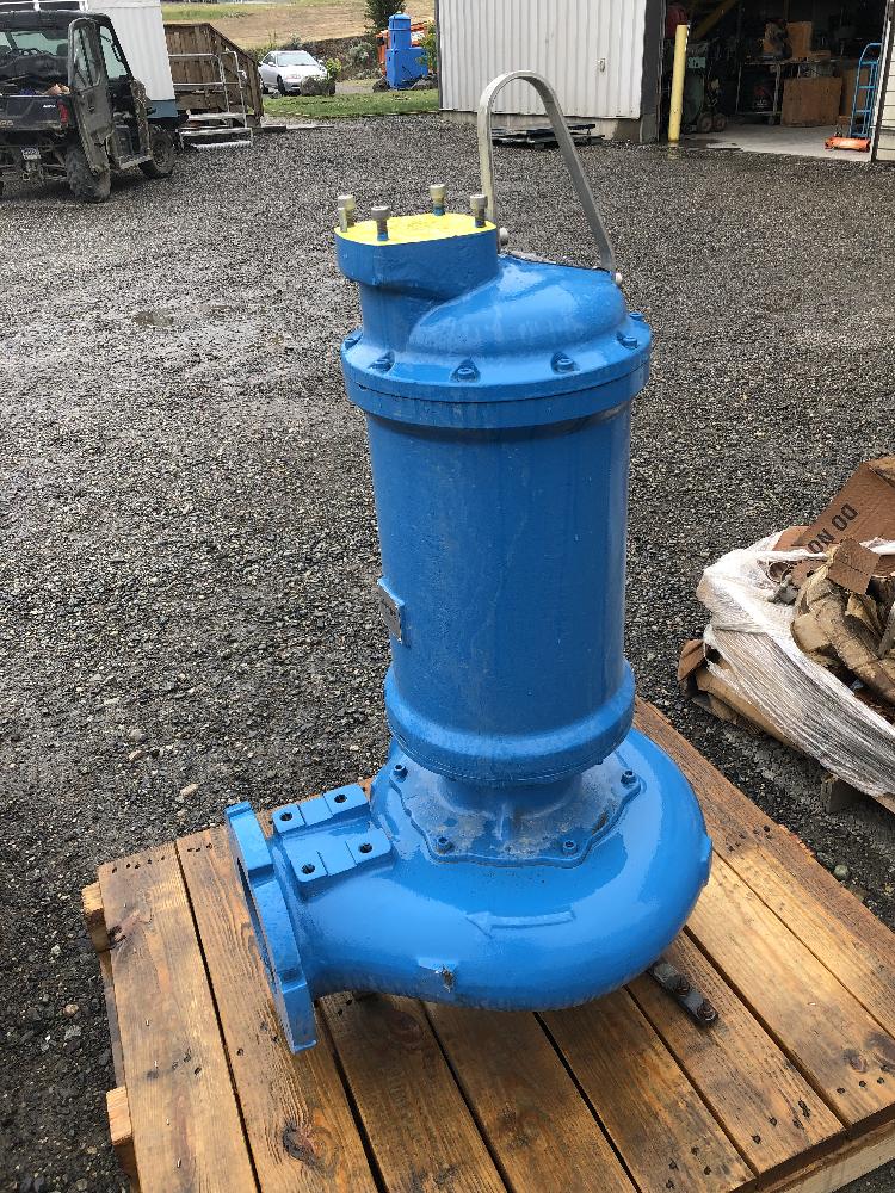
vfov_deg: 63.4
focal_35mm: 28
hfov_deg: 49.7
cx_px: 448
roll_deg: +2.5
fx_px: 965
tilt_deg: -29.0
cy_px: 596
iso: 20
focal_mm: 3.99
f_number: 1.8
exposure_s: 1/585
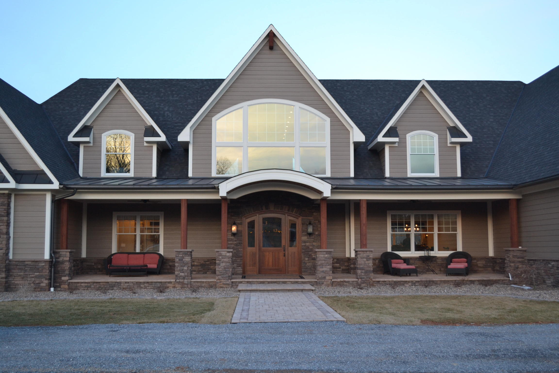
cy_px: 186
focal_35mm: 39
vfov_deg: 34.2
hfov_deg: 49.6
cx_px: 280
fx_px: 606
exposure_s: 1/60
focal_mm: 26
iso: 500
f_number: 4.2
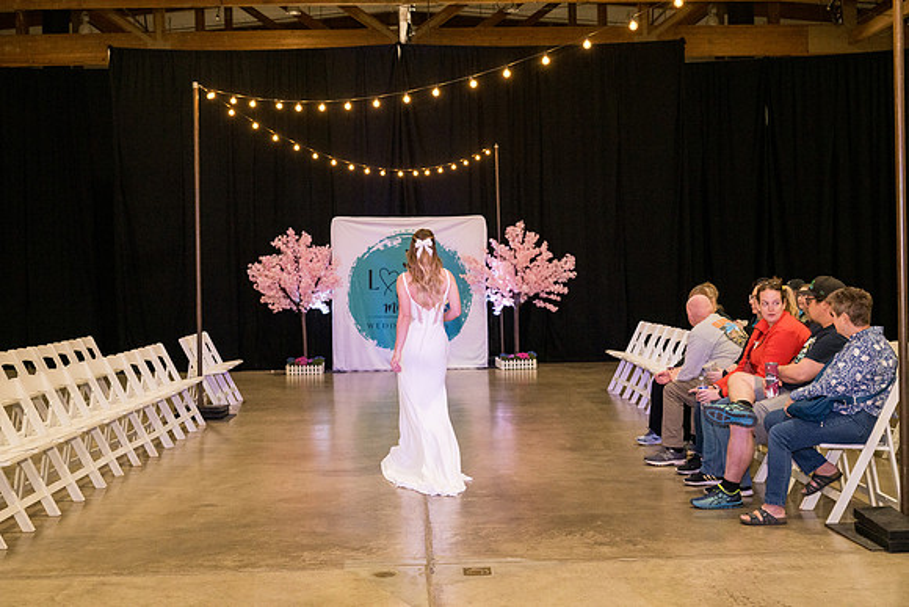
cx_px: 454
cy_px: 304
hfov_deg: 43.6
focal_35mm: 45
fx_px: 1136
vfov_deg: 29.9
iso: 3200
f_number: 4
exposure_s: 1/400
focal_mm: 45
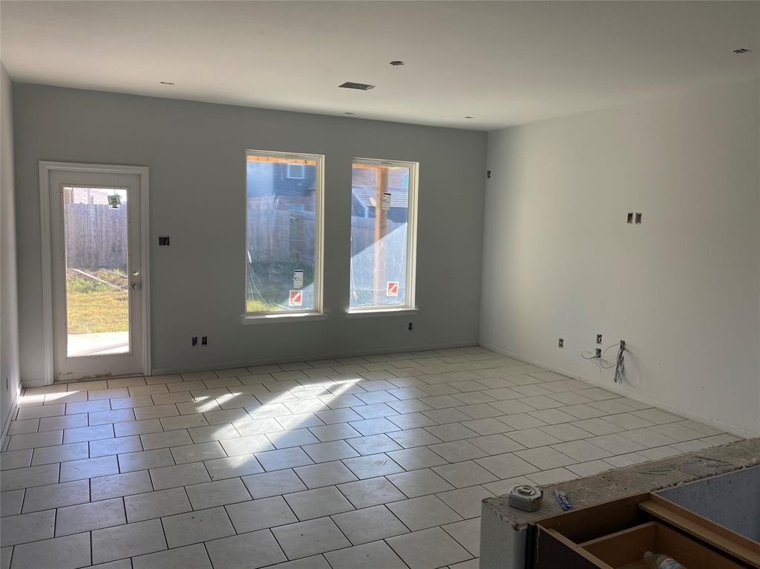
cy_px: 284
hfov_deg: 67.3
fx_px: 571
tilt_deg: -4.9
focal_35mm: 26
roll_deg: -3.9
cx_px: 380
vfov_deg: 53.0
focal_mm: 4.25
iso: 32
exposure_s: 1/191
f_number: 1.8
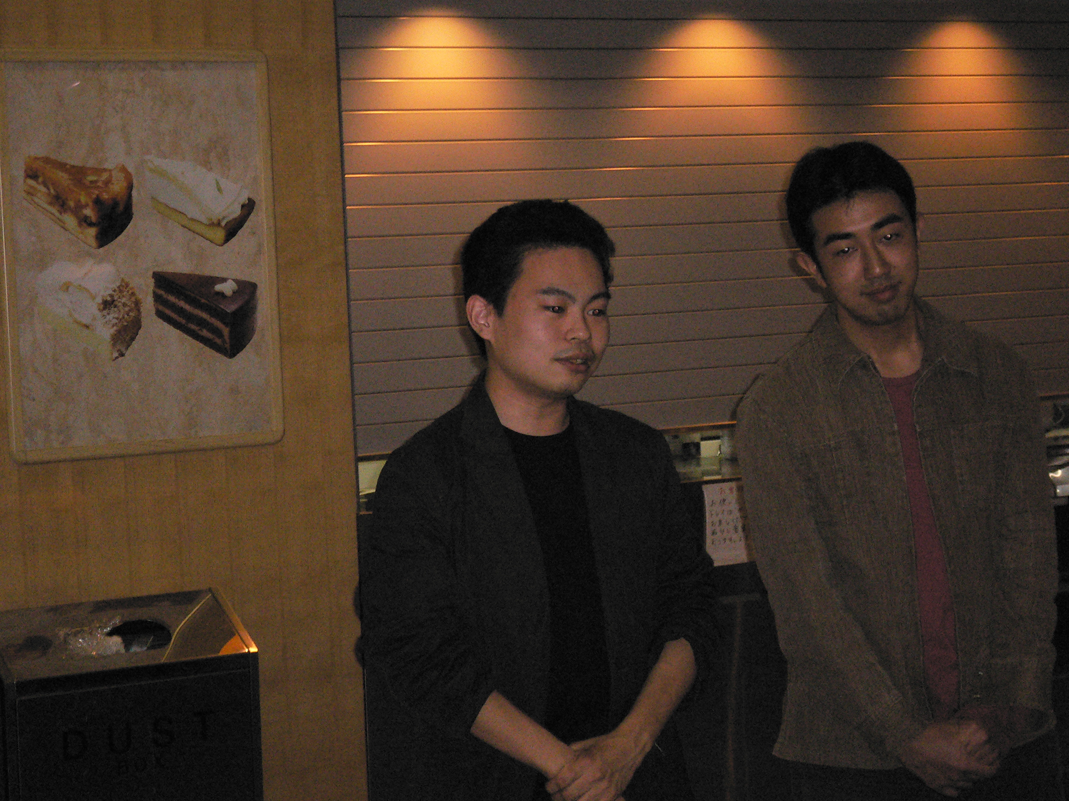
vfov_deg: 17.6
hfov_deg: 23.3
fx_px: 2594
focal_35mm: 84
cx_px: 534
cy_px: 400
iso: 400
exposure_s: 1/60
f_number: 4.6
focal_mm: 14
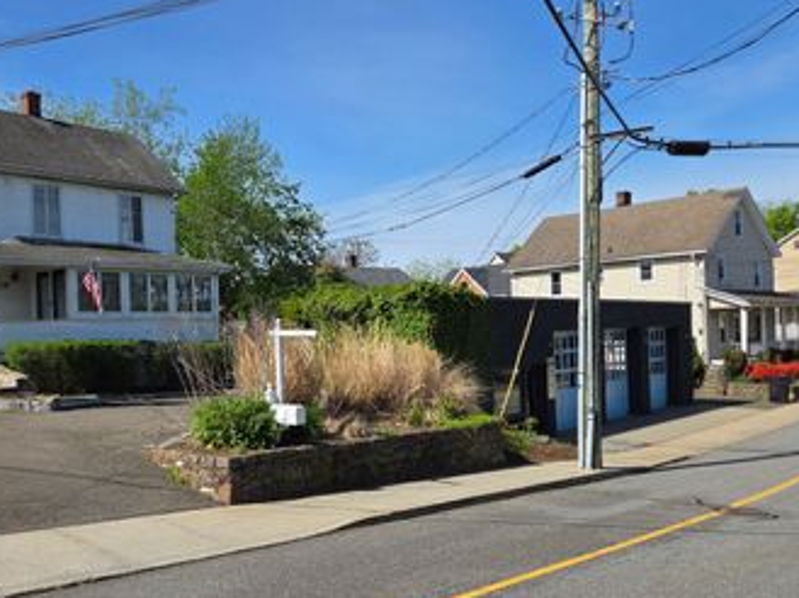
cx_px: 282
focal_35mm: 35
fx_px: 807
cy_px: 339
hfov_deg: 51.9
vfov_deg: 40.5
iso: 80
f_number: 1.8
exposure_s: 1/5699
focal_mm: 5.4
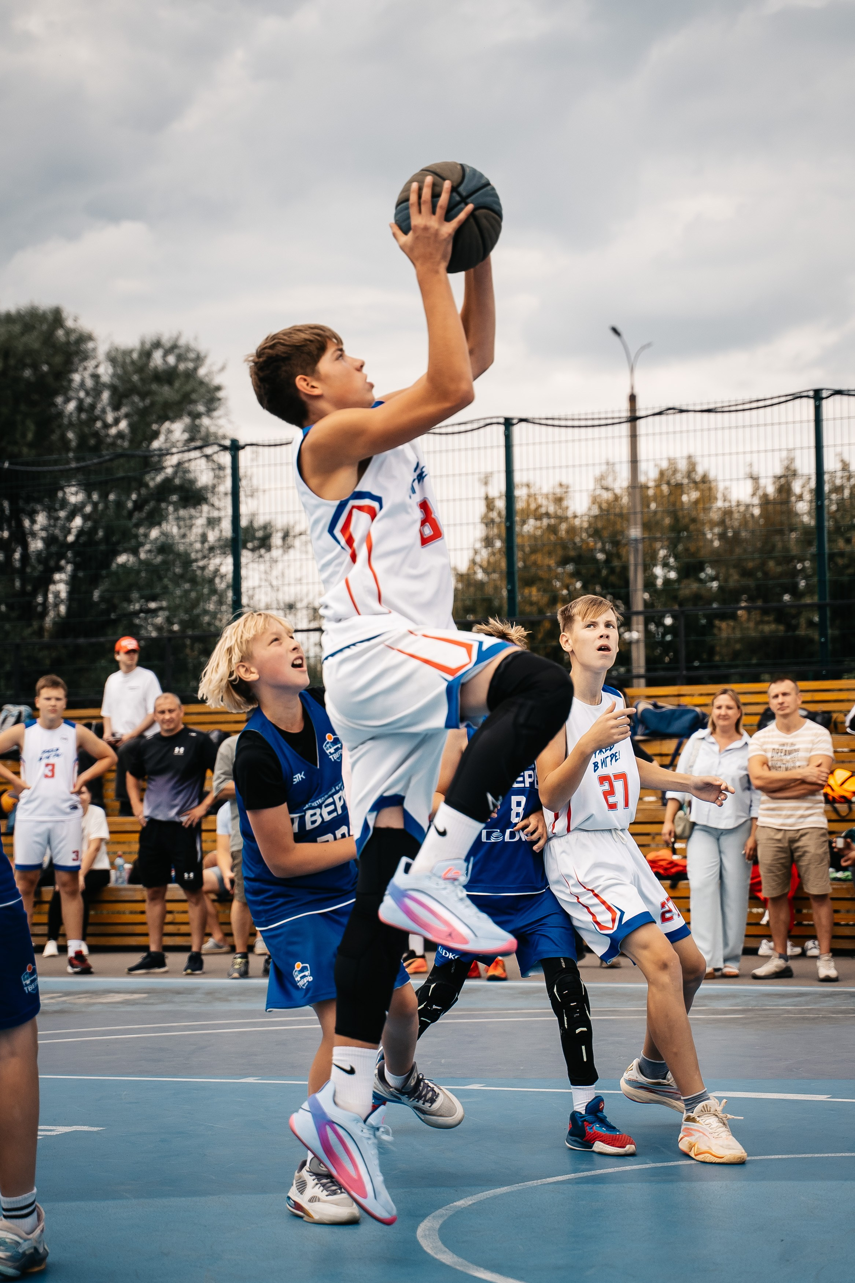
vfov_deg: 27.0
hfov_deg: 18.2
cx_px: 428
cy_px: 642
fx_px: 2672
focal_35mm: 75
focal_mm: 75
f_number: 3.5
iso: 320
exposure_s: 1/2000
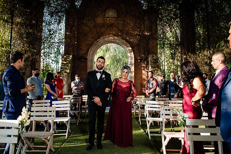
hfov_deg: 70.6
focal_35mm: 25
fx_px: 163
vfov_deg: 50.6
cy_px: 77
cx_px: 119
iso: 1000
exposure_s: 1/200
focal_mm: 24
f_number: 6.3
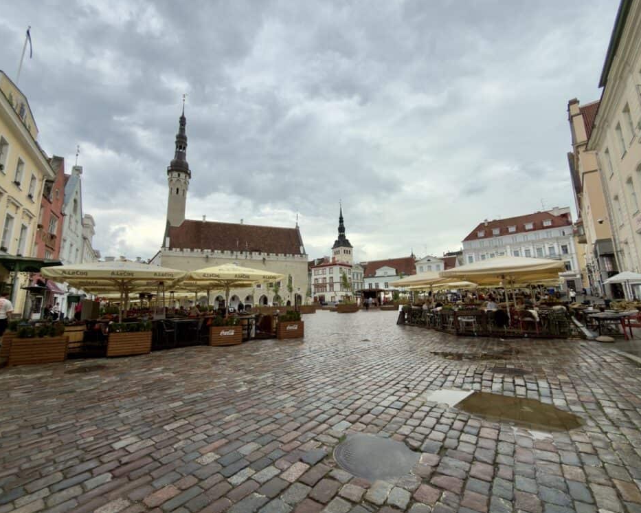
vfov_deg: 84.0
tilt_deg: +10.0
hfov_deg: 96.8
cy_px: 258
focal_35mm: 15
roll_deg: +1.4
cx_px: 317
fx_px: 285
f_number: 2.2
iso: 16
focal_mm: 2.22
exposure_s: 1/248
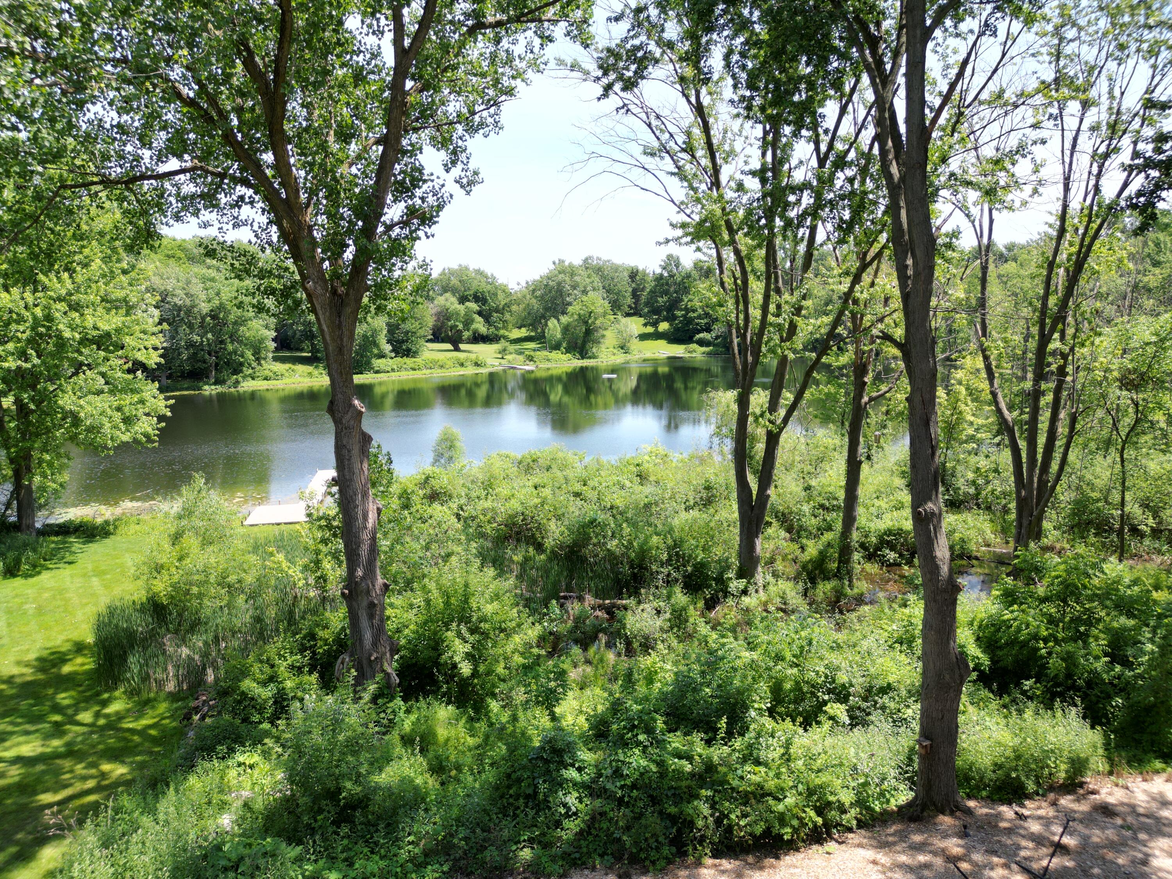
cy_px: 440
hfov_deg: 71.6
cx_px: 586
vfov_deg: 56.8
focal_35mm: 24
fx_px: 813
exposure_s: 1/1250
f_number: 1.7
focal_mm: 6.72
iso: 100
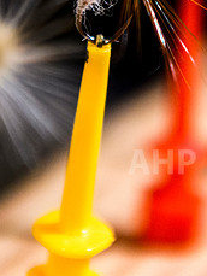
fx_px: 2183
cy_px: -26
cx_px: 133
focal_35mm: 274
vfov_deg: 7.2
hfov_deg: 5.4
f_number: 3.2
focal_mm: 55
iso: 1000
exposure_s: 1/125
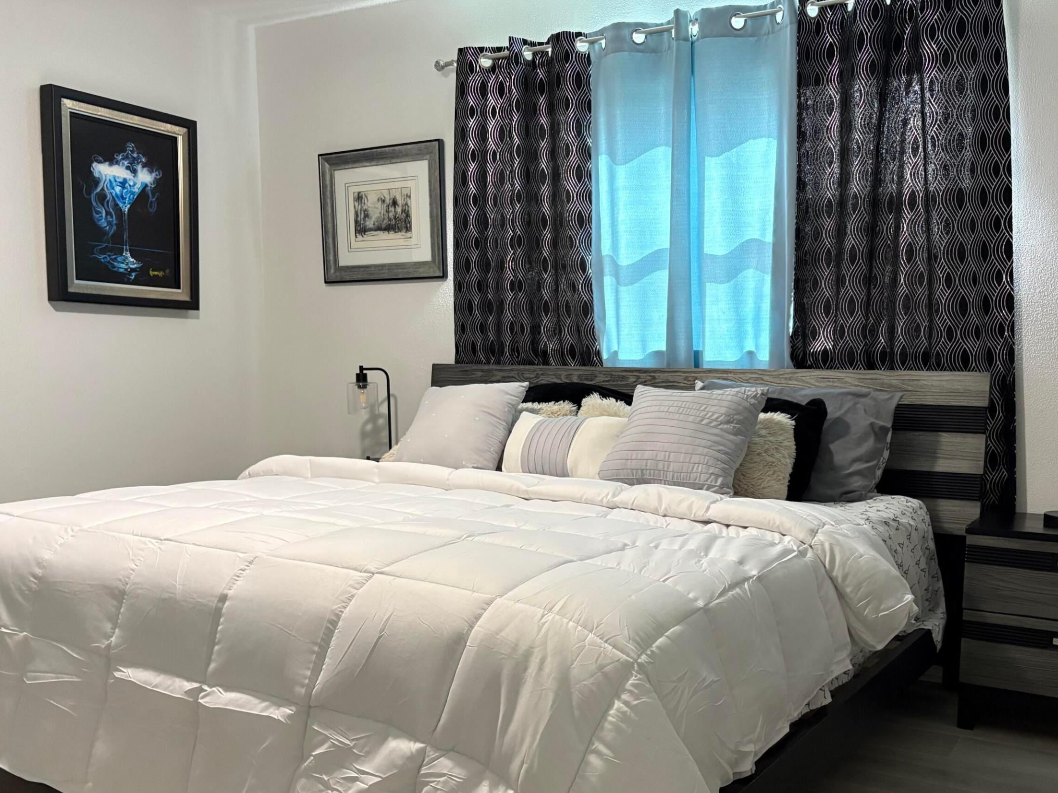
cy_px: 475
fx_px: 1039
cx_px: 604
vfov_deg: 41.6
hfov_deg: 53.8
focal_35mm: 34
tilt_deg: -6.9
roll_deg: -0.4
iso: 320
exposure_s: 1/60
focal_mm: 5.96
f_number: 1.6
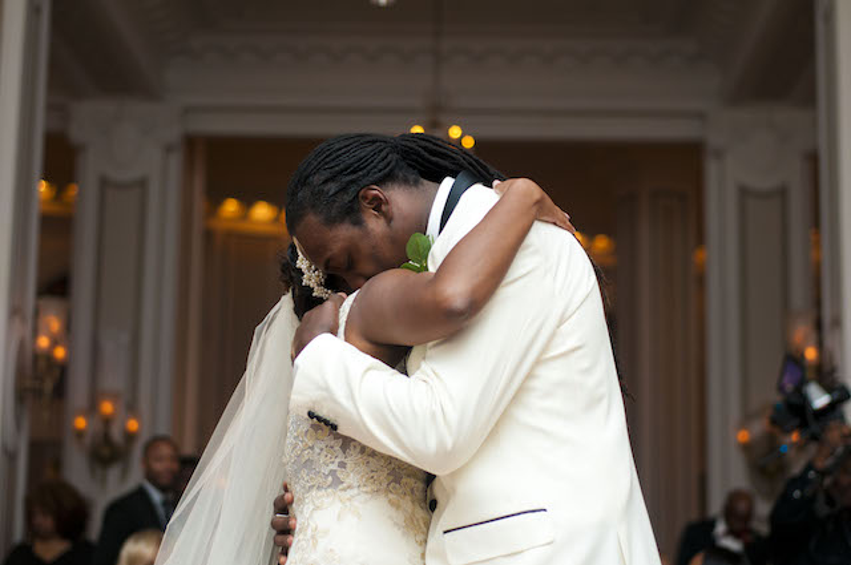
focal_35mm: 75
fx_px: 1771
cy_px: 282
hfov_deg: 27.0
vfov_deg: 18.1
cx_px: 426
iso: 200
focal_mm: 50
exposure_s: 1/60
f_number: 2.2
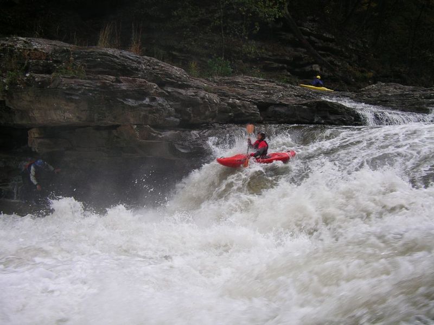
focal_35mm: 53
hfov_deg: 36.2
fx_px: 664
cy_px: 162
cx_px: 217
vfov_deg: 27.5
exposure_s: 1/125
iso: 50
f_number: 3.2
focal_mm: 8.2
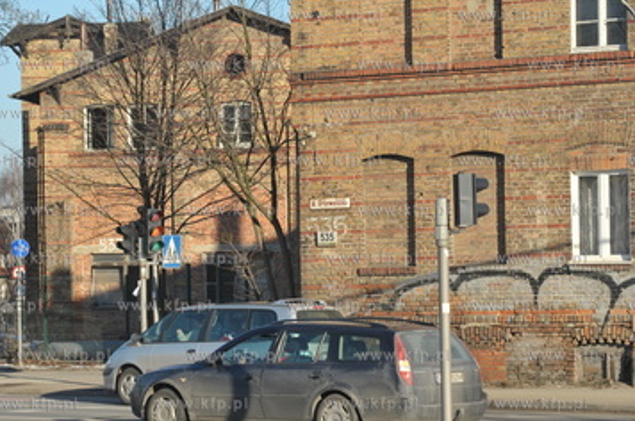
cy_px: 234
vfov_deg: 10.1
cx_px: 296
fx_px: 2377
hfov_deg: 15.2
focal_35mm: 135
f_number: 9
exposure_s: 1/800
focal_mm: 120
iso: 400
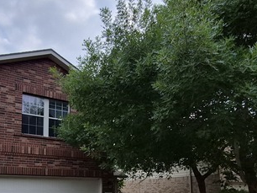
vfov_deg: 39.0
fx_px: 252
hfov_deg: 53.7
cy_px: 171
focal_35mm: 34
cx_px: 105
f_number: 2.2
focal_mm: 1.74
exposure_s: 1/437
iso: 40
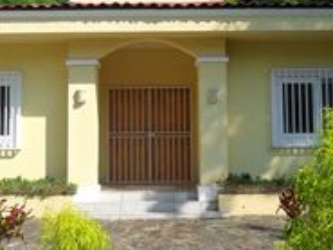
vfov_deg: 28.6
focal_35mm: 51
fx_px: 491
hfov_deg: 37.5
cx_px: 157
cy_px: 111
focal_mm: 4.9
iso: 100
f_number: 3.5
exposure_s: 1/1000
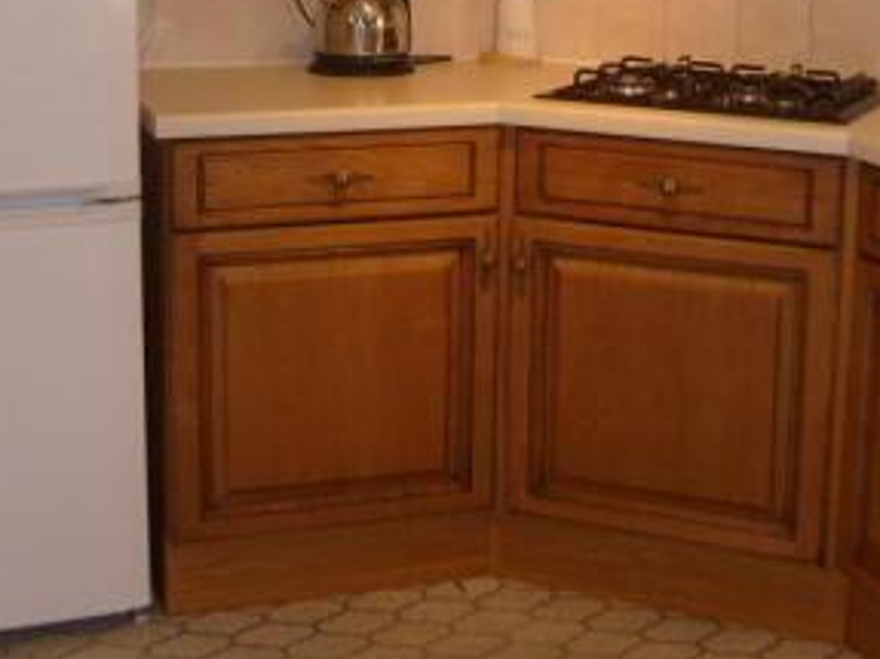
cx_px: 535
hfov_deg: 27.3
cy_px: 35
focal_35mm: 71
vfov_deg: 20.2
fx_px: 1804
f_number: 2.8
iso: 100
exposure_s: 1/45
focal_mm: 5.8
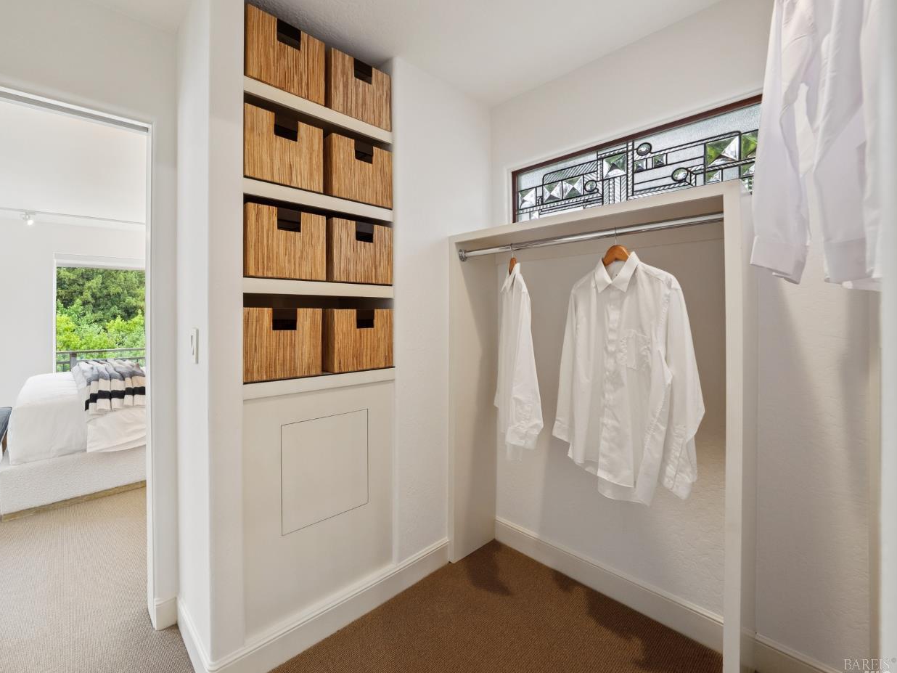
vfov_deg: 85.7
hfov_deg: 100.7
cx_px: 359
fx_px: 363
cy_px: 327
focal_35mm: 14
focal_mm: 12
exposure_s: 1/30
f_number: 8
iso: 640
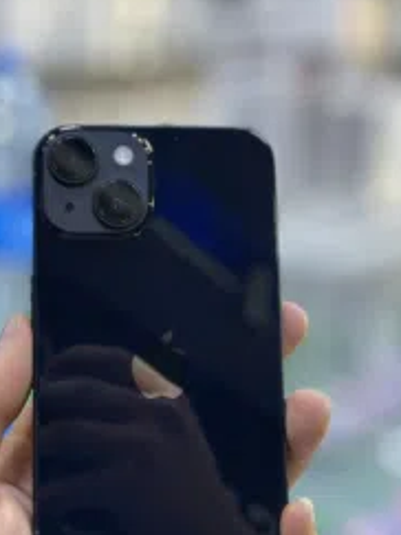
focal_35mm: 79
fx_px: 1221
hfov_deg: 18.6
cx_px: 150
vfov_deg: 24.6
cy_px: 346
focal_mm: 6.86
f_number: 1.78
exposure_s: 1/100
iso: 100
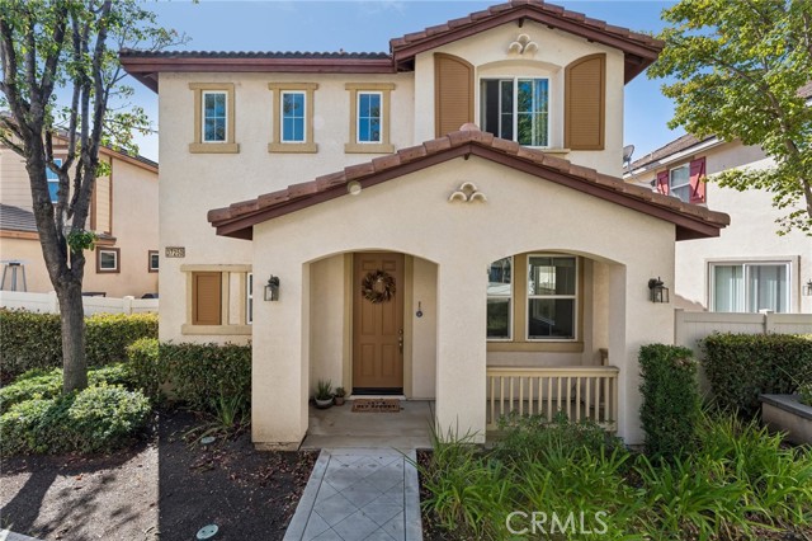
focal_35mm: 14
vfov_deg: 81.1
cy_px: 270
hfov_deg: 104.3
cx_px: 406
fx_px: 316
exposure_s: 1/125
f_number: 8
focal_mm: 14
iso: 125
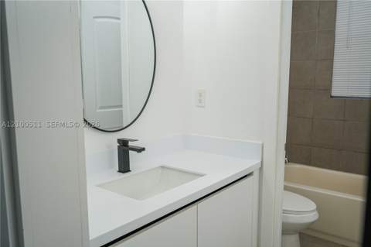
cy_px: 124
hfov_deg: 63.7
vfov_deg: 44.9
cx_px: 186
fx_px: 299
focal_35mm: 29
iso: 200
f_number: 5
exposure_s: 1/40
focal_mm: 29
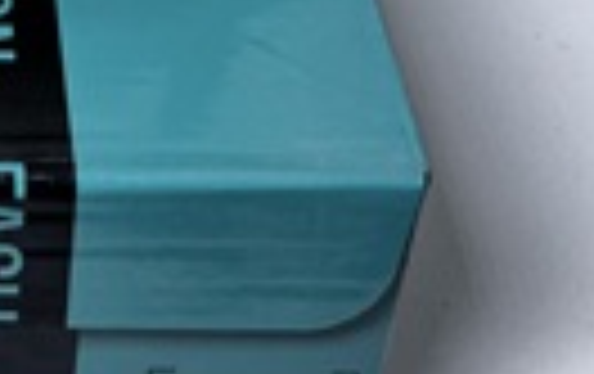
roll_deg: -1.5
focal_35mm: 104
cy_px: -514
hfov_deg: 19.0
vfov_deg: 10.8
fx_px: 1686
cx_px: -97
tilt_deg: -30.3
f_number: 1.5
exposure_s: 1/136
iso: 40
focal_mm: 5.7
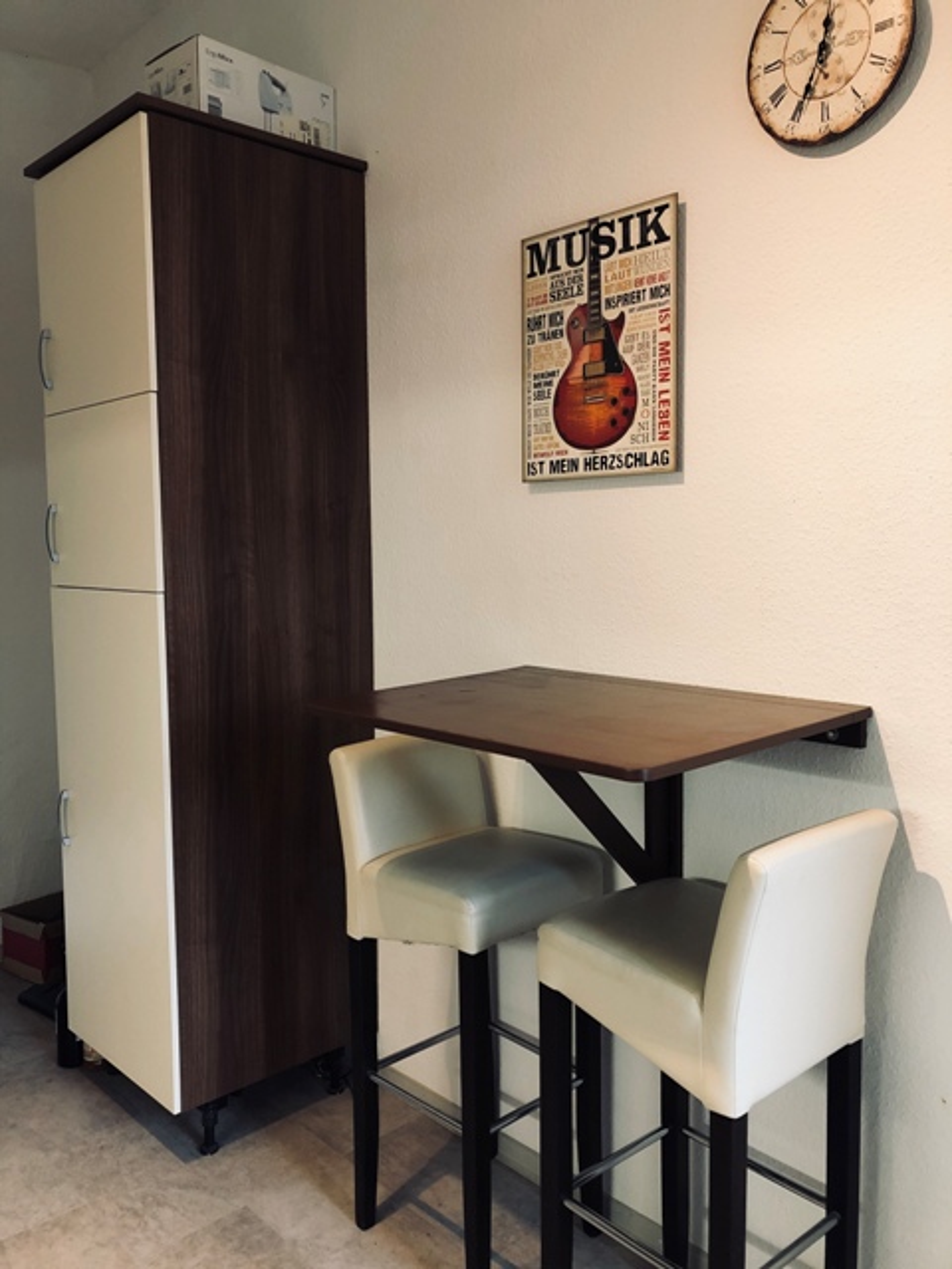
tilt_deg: -2.8
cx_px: 476
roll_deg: +0.2
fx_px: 1027
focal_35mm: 28
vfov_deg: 63.4
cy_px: 634
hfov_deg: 49.7
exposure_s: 1/17
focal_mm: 3.99
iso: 40
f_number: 1.8
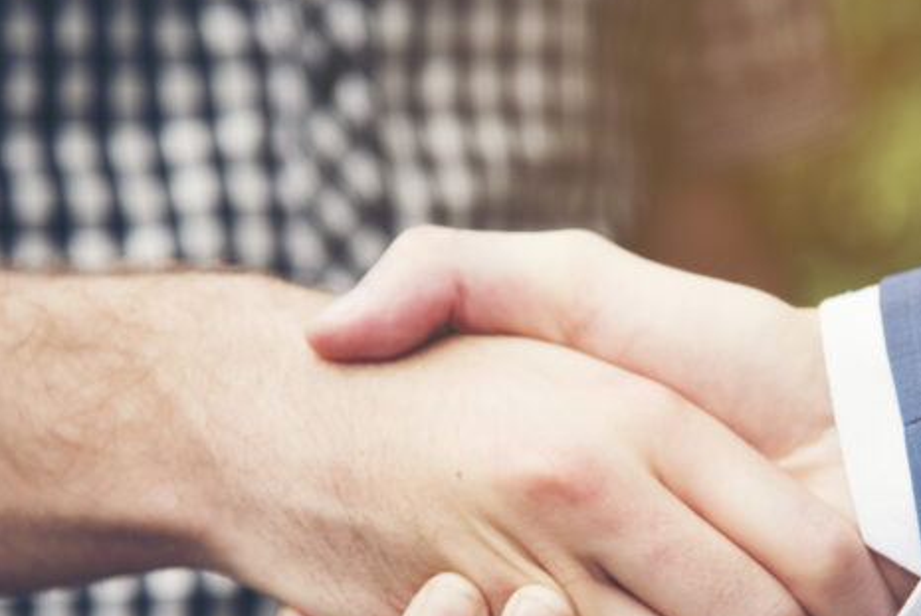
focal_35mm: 198
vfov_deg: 6.9
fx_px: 5070
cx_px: 650
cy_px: 449
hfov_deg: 10.4
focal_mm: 120
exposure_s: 1/400
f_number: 4
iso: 160
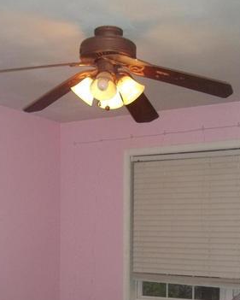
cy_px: 244
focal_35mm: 57
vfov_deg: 32.1
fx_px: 506
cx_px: 116
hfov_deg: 26.7
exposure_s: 1/30
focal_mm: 5.7
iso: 160
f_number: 2.9
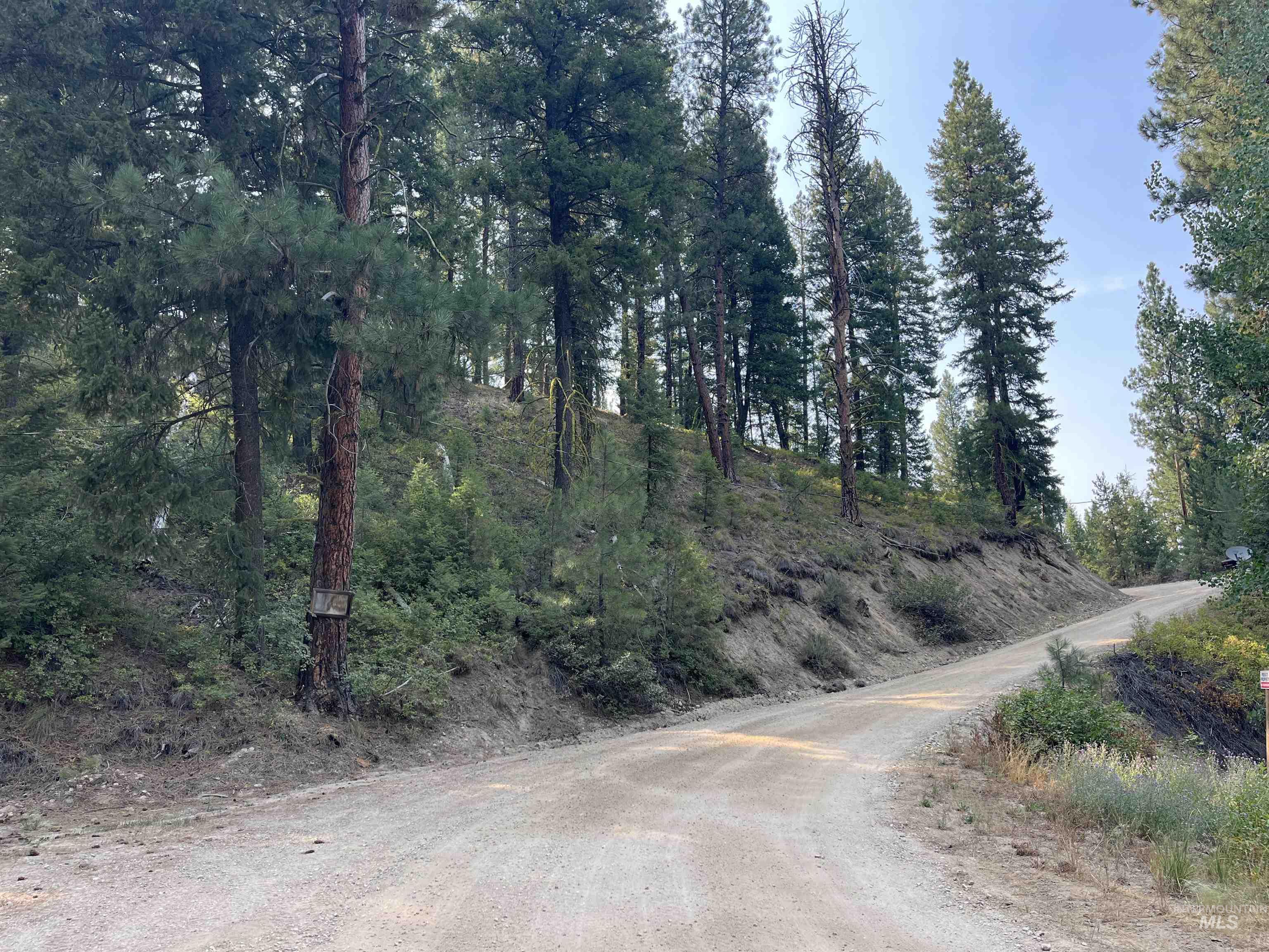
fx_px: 953
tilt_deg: +14.3
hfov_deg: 67.3
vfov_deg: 53.1
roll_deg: +2.9
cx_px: 634
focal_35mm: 26
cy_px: 476
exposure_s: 1/449
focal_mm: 5.1
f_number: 1.6
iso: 50
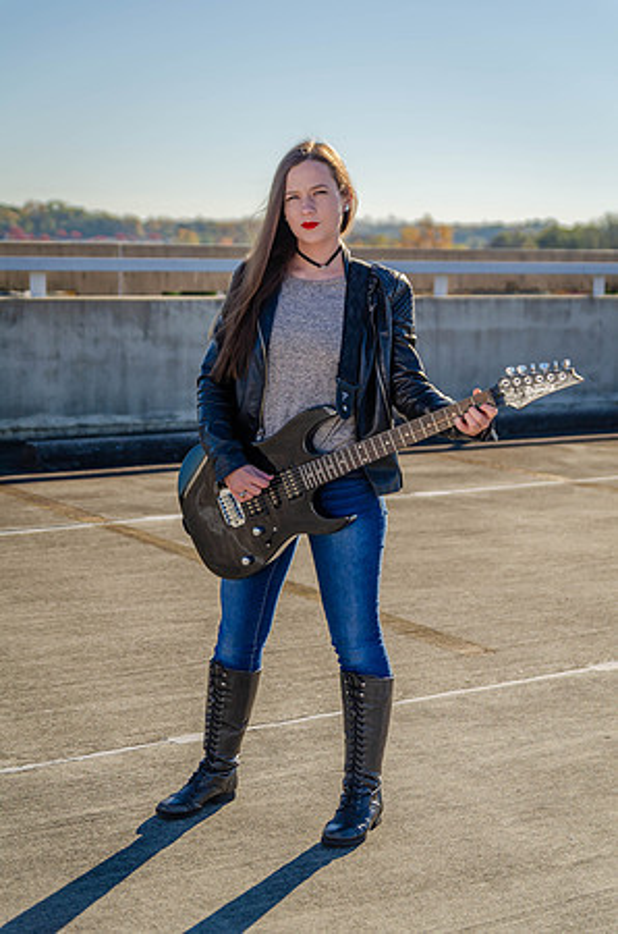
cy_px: 467
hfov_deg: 19.6
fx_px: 1785
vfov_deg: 29.3
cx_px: 309
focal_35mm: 69
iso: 100
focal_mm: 46
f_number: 2.8
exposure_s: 1/2000
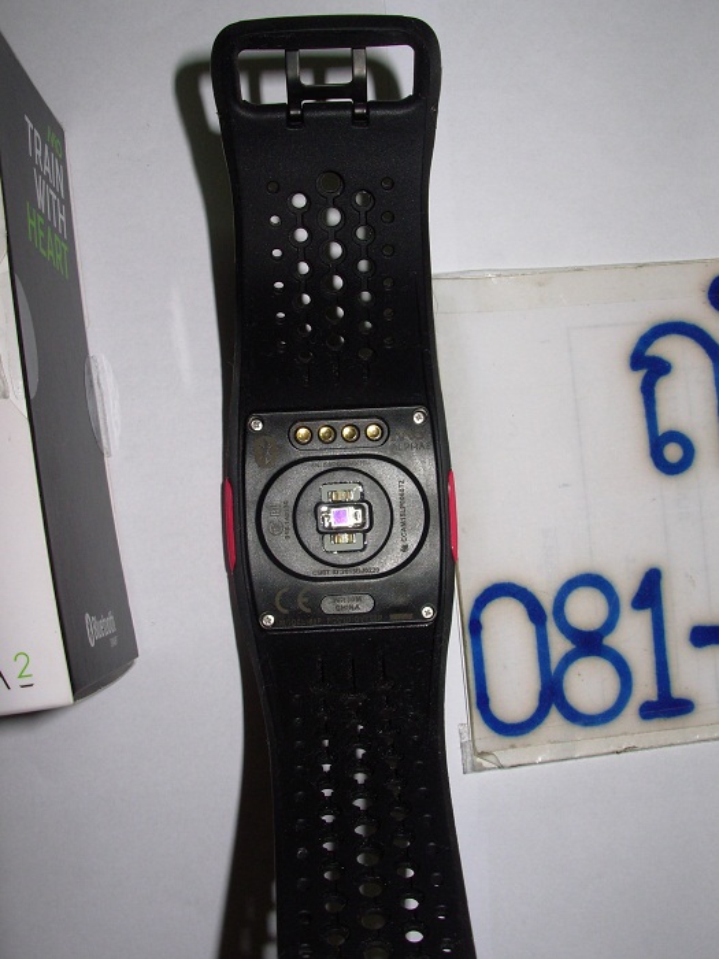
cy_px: 480
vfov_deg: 49.0
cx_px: 360
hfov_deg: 37.7
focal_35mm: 38
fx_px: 1052
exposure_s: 1/32
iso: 50
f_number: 4.9
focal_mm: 6.3
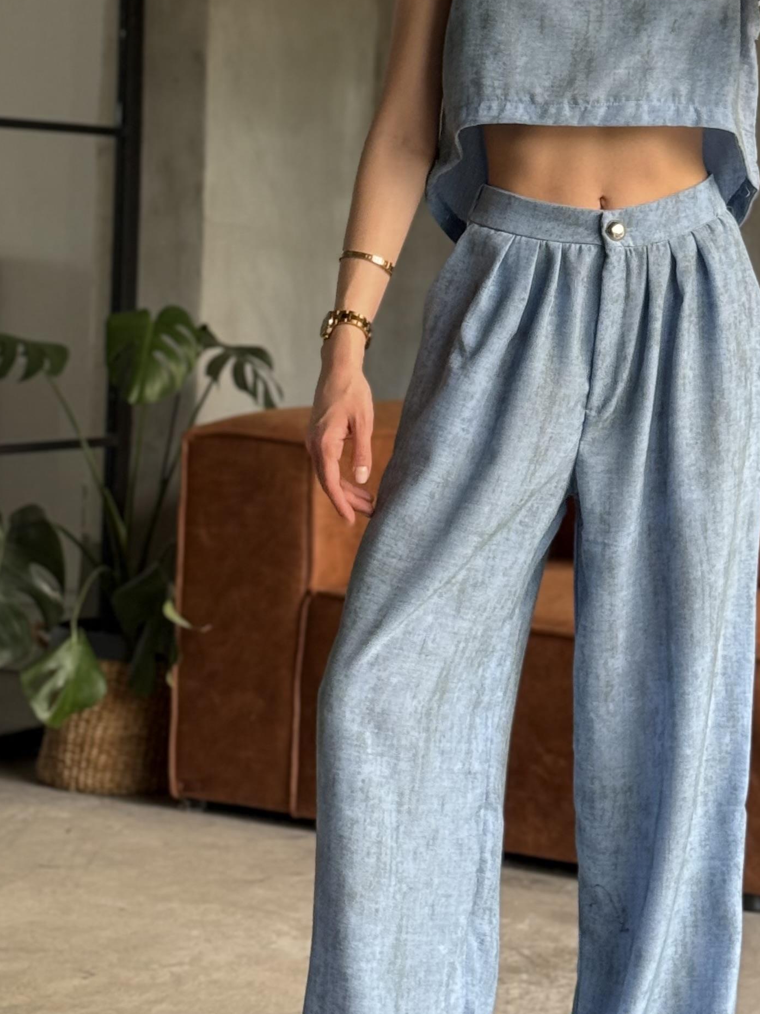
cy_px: 262
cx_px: 523
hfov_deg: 14.2
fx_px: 3044
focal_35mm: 104
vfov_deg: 18.8
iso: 100
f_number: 1.78
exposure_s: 1/60
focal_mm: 6.76
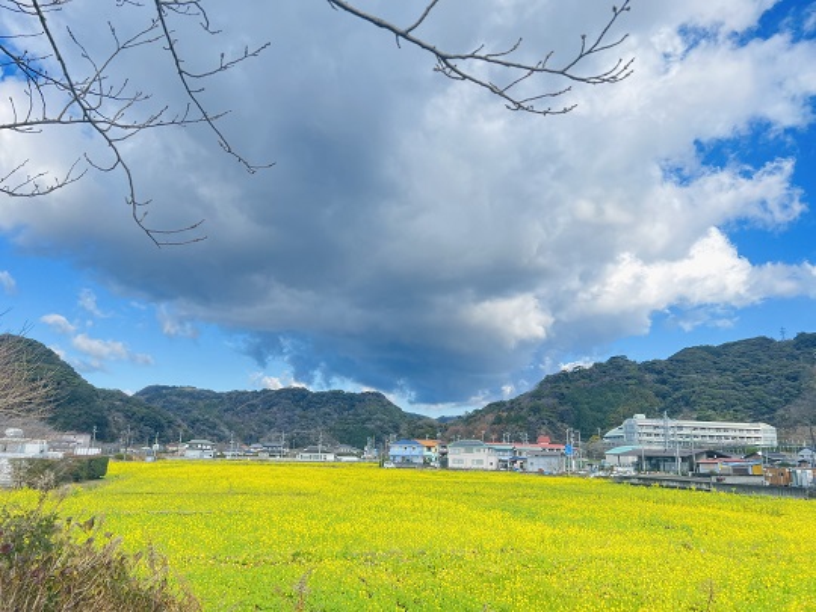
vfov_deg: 53.1
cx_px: 408
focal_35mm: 26
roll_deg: -1.9
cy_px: 306
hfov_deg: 67.3
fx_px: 613
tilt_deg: +14.0
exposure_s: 1/1048
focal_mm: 5.7
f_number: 1.5
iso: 50
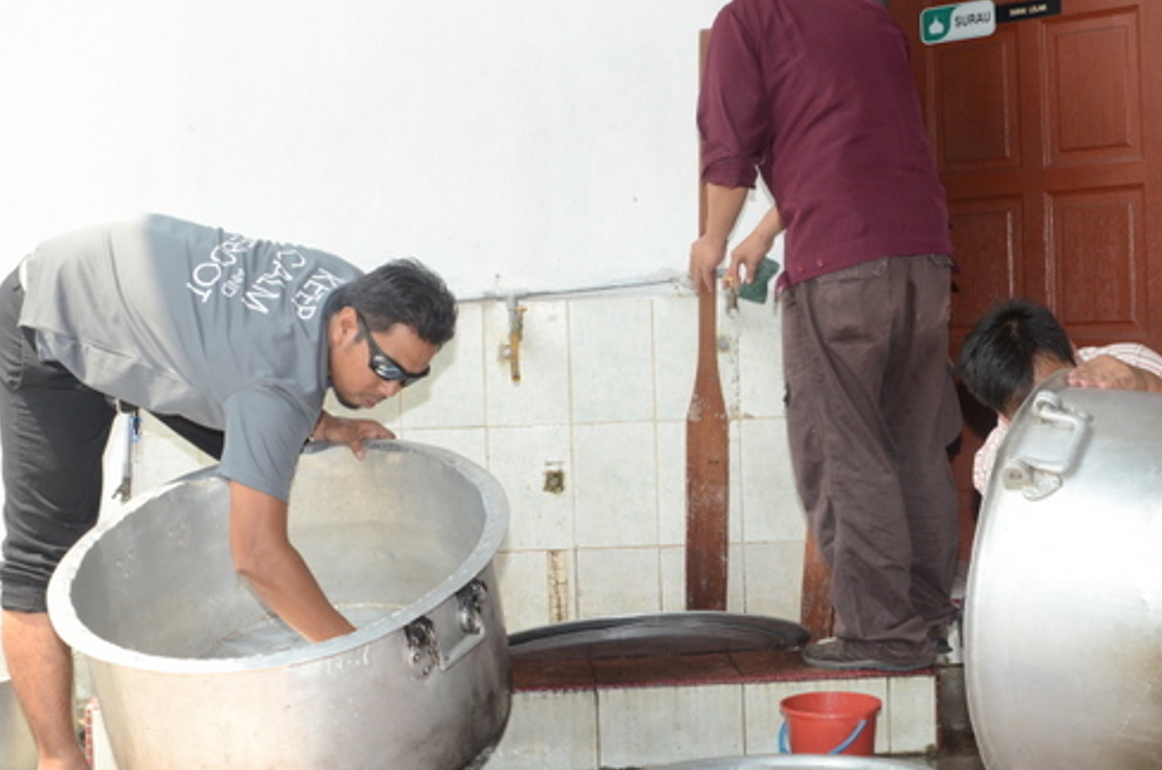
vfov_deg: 26.4
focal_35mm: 51
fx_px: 1643
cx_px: 601
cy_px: 347
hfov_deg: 38.9
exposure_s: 1/250
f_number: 11
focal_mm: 26
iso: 1000
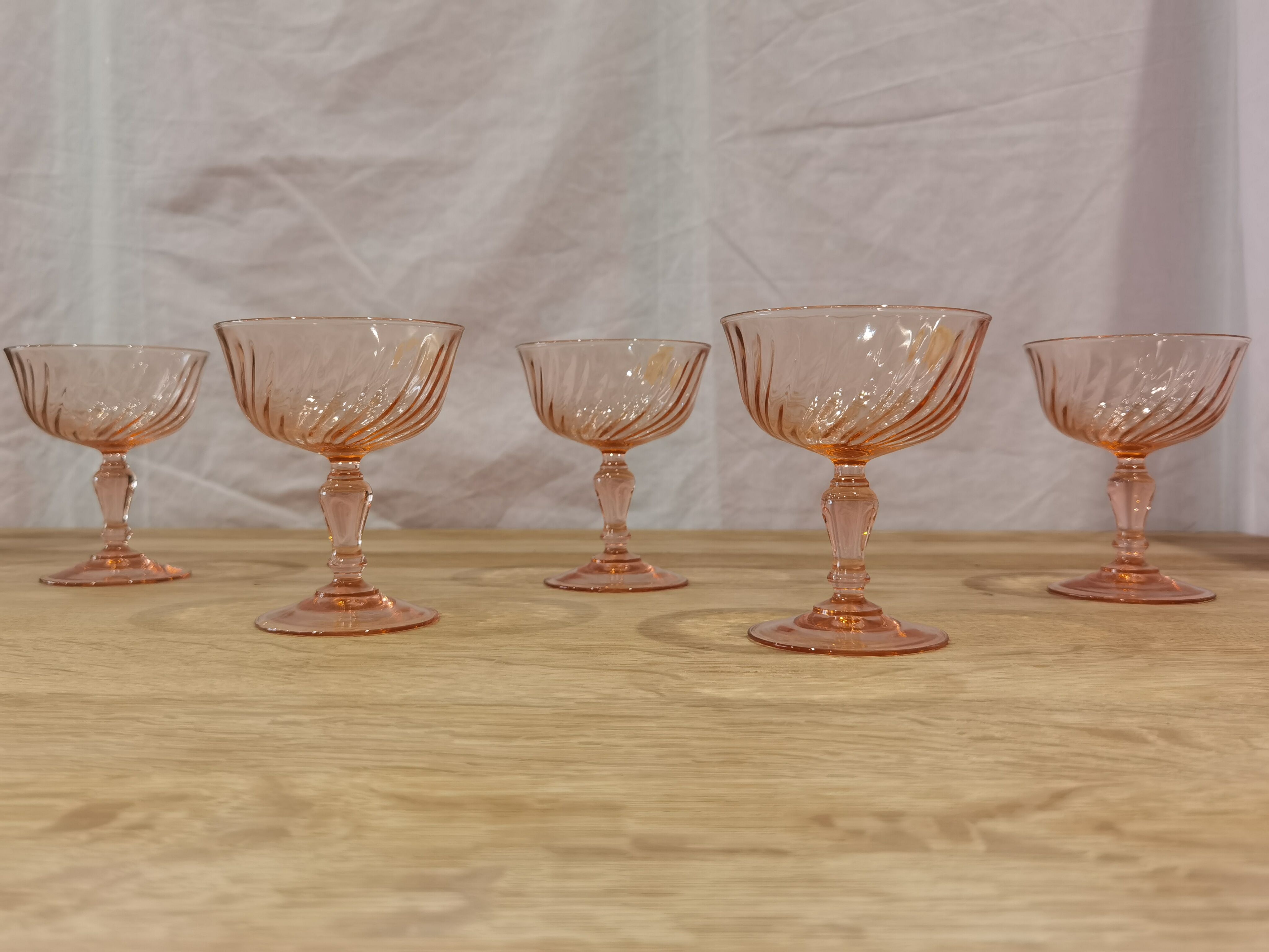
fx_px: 1136
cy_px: 476
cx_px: 634
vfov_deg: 45.4
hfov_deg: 58.4
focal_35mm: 31
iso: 160
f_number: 1.9
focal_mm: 6.71
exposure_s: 1/100
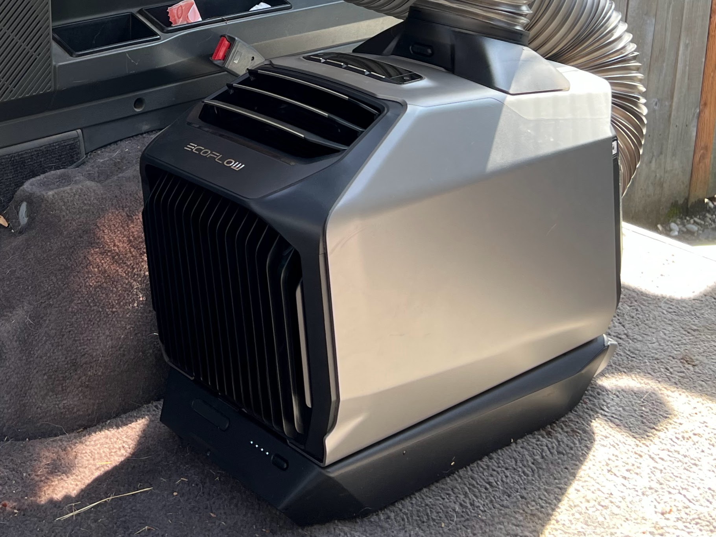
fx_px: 538
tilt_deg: -12.0
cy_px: 268
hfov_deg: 67.3
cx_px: 358
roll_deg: -0.1
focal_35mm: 26
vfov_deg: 53.1
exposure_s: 1/121
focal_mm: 5.7
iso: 50
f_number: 1.5
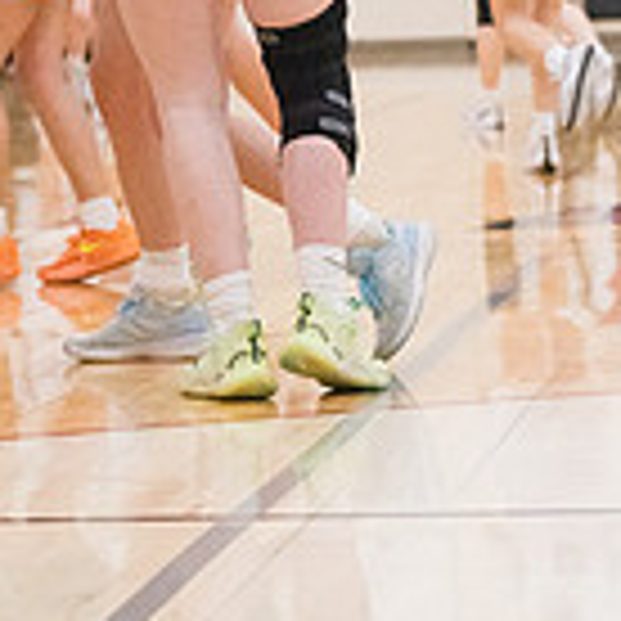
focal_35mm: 249
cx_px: 234
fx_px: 5054
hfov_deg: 7.0
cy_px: -230
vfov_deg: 7.0
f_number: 4
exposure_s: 1/1600
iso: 8000
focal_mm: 90
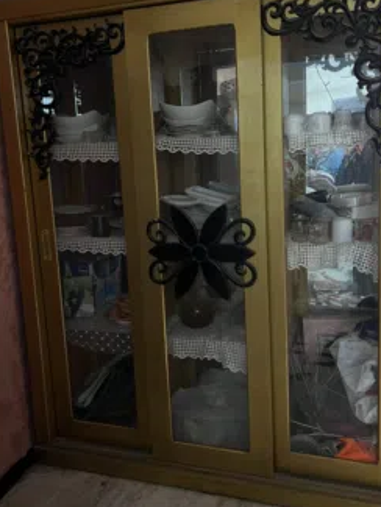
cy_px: 217
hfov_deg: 44.1
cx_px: 212
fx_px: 469
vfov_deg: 56.6
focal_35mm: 32
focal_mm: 5.7
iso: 800
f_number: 1.5
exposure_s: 1/25
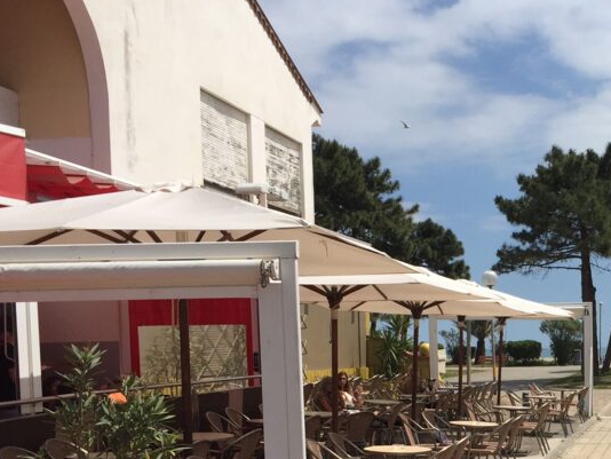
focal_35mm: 58
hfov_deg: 31.2
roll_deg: -1.1
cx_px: 582
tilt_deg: -4.0
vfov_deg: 24.5
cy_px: 413
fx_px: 1024
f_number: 2.2
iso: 32
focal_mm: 4.15
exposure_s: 1/3968
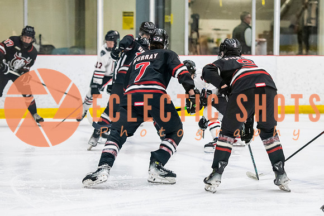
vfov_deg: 8.2
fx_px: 1514
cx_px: 208
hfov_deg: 12.2
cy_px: 112
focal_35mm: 168
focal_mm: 105
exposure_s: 1/800
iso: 2500
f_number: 3.2
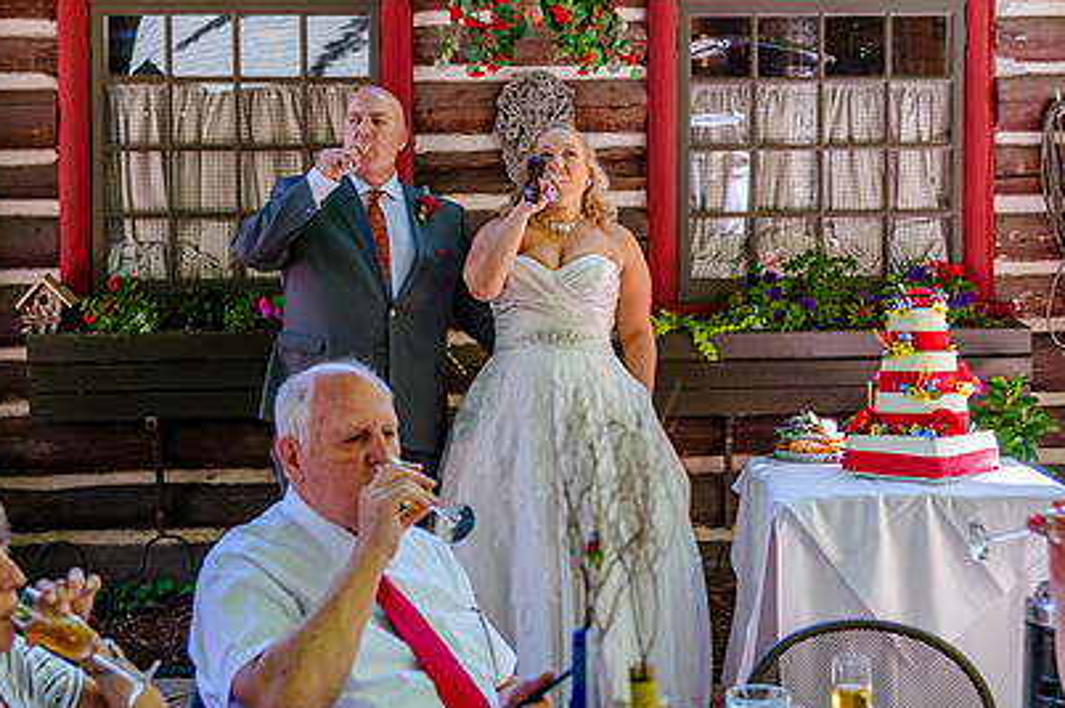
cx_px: 543
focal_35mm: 74
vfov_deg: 18.4
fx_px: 2186
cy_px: 302
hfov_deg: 27.4
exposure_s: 1/500
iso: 1600
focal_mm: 46
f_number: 4
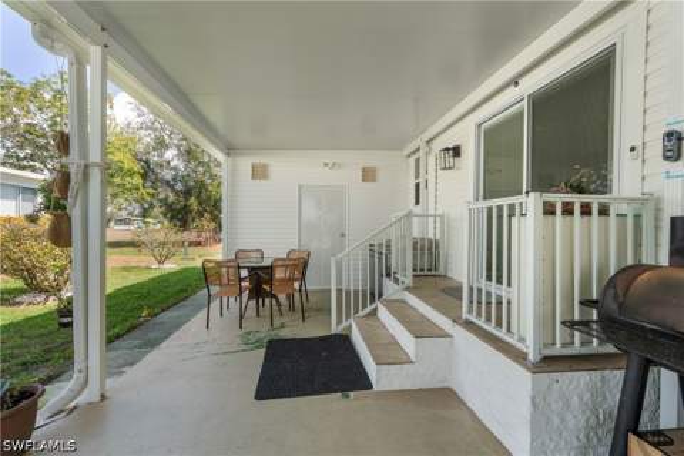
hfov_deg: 96.7
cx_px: 342
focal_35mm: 16
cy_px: 228
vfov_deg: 73.7
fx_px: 304
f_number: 6.3
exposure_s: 1/100
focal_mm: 16
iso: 100
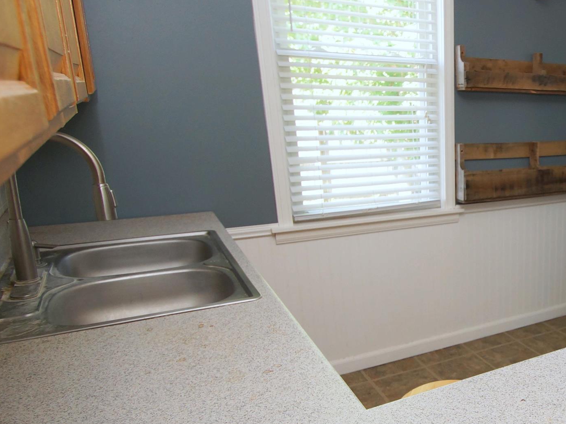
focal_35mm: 32
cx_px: 538
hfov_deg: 48.9
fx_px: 523
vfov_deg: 43.9
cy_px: 260
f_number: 4
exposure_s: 1/60
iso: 320
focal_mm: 10
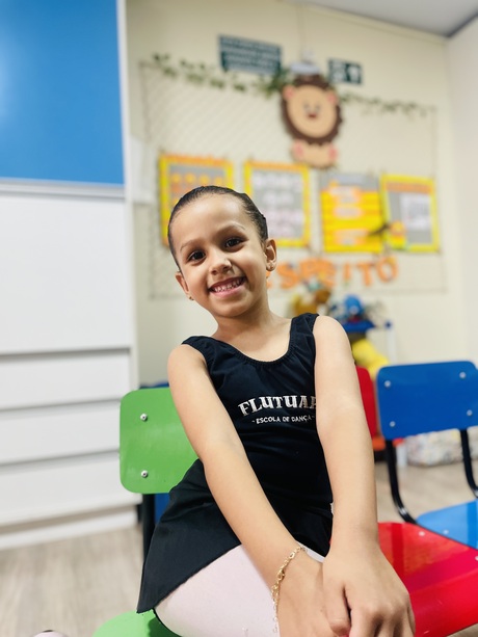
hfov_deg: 53.1
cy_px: 318
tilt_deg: +2.5
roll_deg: +3.6
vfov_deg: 67.3
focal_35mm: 26
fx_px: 479
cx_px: 239
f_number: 1.6
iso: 160
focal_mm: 4.2
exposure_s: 1/60
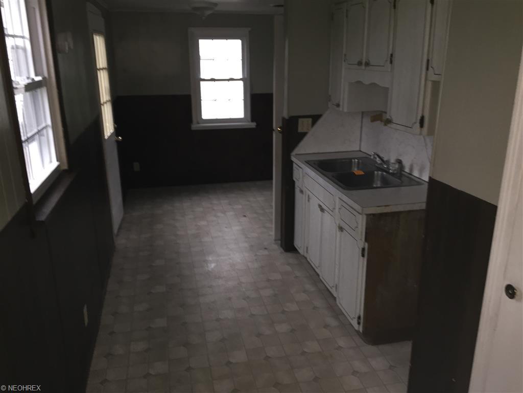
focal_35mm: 29
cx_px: 262
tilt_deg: -16.9
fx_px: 438
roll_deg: +1.4
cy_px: 196
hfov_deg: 61.7
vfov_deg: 48.2
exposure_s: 1/17
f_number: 2.2
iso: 100
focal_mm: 4.15
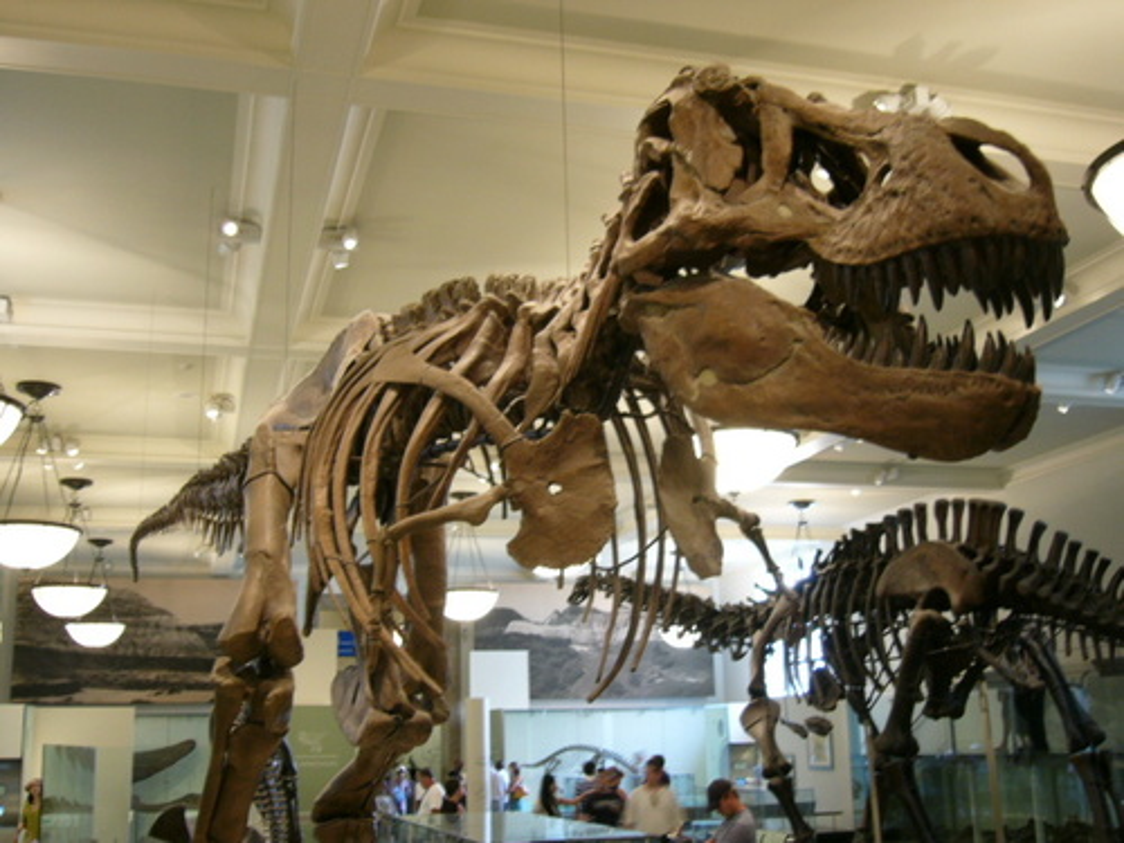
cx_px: 562
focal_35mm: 38
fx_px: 1234
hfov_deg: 49.0
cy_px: 422
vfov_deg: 37.7
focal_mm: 6.3
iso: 100
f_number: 2.9
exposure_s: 1/5
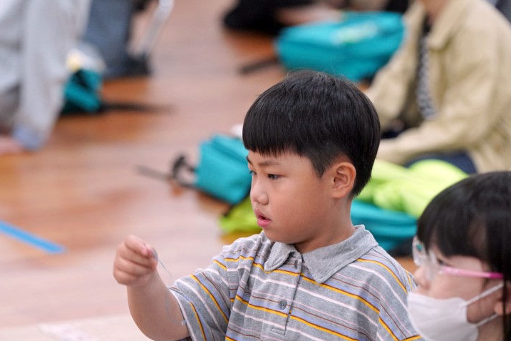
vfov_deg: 6.1
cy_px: 198
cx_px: 232
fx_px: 3208
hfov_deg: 9.1
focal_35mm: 226
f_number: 4
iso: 3200
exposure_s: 1/200
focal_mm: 180
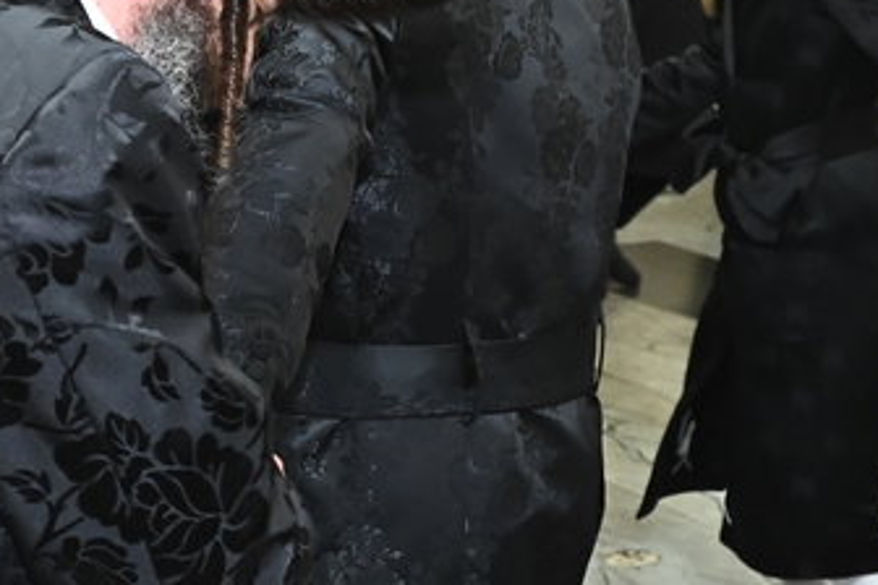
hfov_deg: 18.4
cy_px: 239
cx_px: -395
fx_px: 2439
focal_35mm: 100
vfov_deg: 13.7
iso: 2000
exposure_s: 1/200
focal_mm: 24
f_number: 5
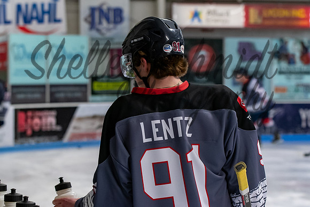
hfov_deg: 15.4
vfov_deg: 10.3
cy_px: 103
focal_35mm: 133
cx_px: 174
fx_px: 1143
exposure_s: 1/800
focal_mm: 78
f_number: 3.5
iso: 2000
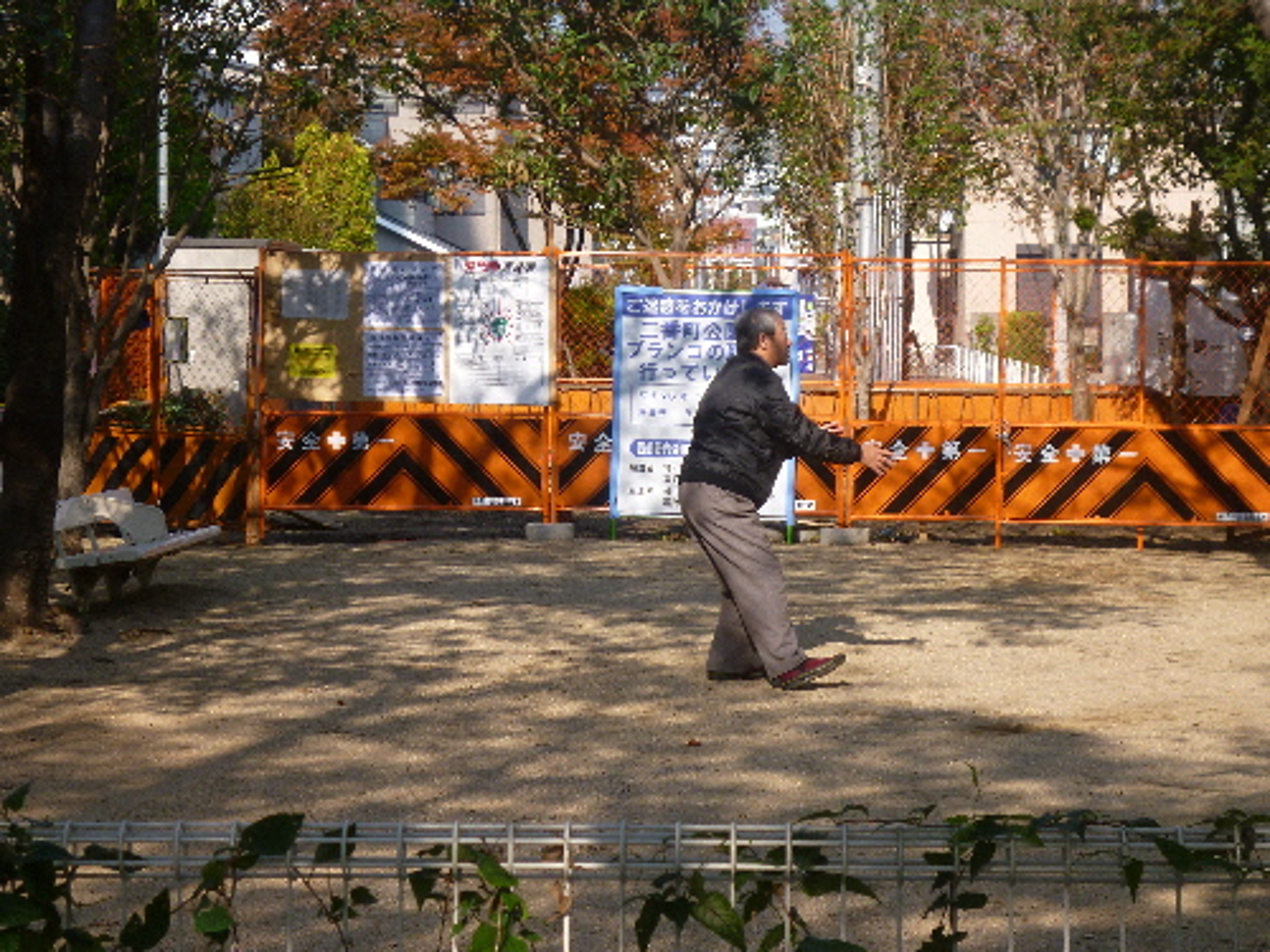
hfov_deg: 20.0
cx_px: 635
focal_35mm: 98
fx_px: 3595
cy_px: 476
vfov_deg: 15.1
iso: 100
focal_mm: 17.5
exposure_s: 1/250
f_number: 5.2
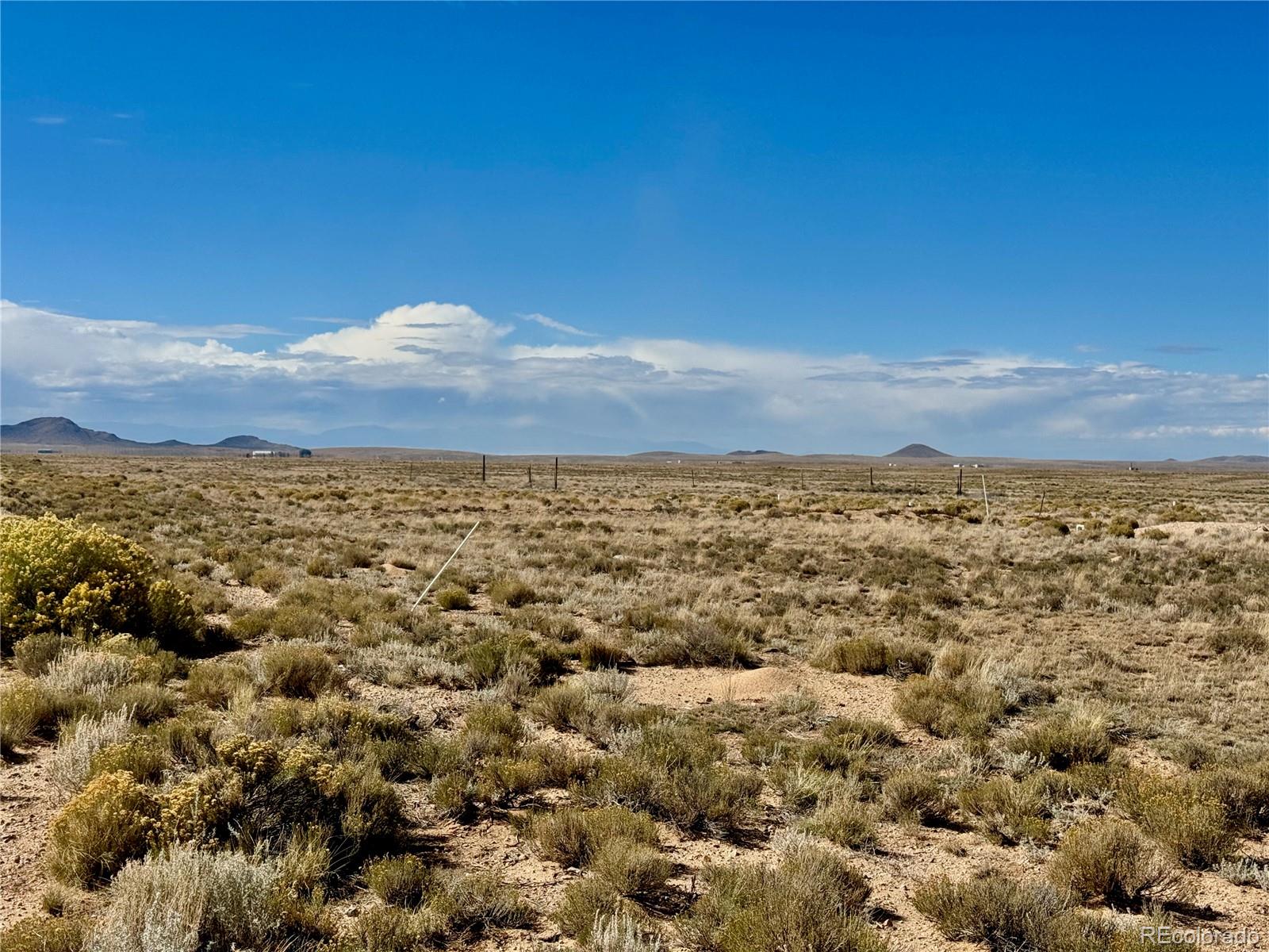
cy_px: 476
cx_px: 634
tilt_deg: -1.4
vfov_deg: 30.3
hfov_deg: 39.7
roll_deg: -0.6
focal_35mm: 48
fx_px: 1760
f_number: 1.78
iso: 64
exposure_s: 1/7937
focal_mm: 6.76
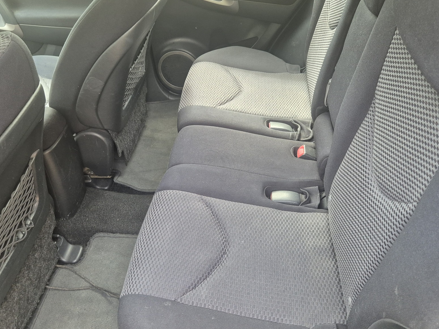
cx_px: 218
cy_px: 159
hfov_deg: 60.0
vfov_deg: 46.8
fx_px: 380
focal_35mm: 30
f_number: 1.8
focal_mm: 5.4
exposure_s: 1/180
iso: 200
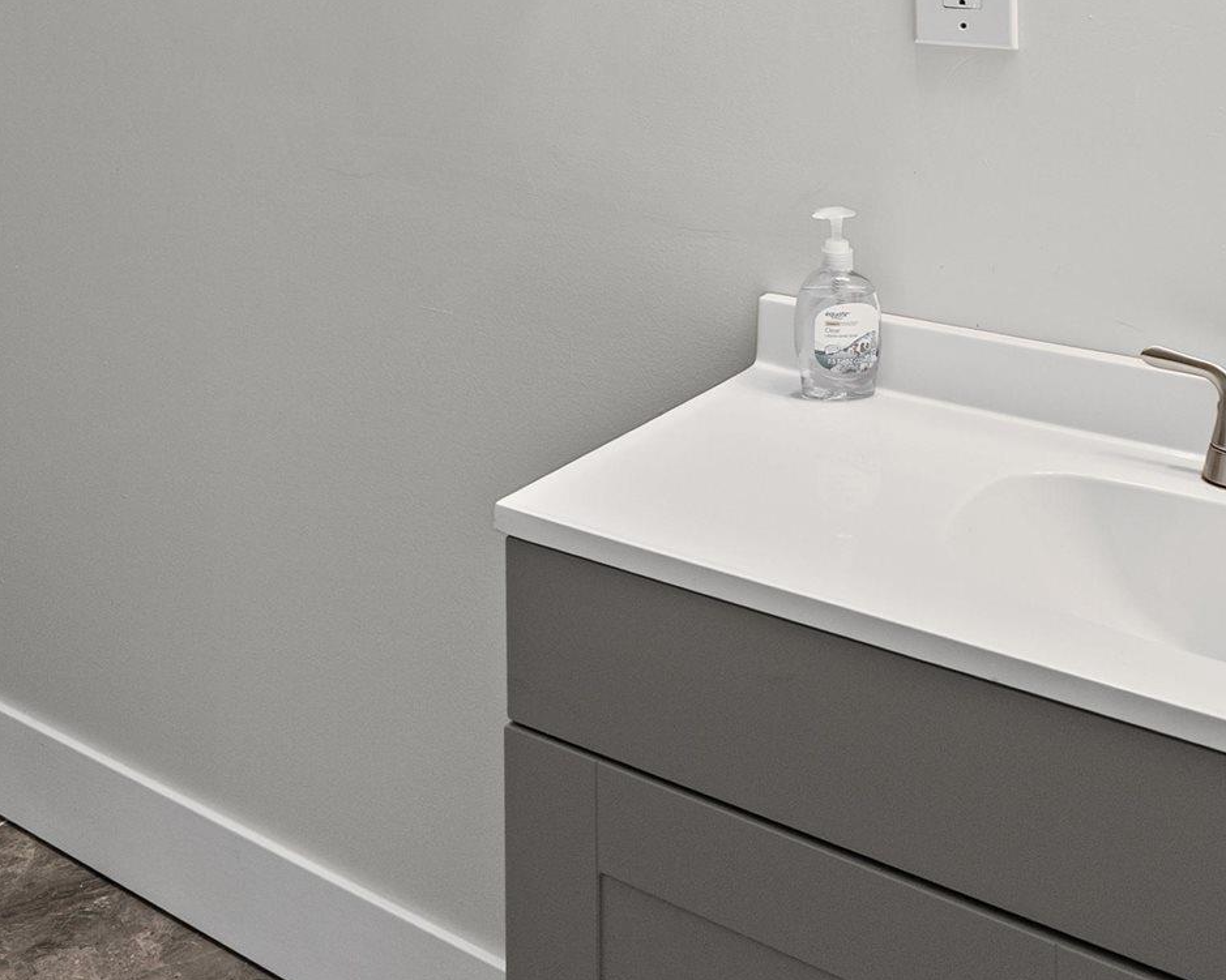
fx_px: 1560
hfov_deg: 42.0
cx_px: 350
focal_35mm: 43
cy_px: -48
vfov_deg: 31.6
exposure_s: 1/30
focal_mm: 14
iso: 1250
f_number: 6.3
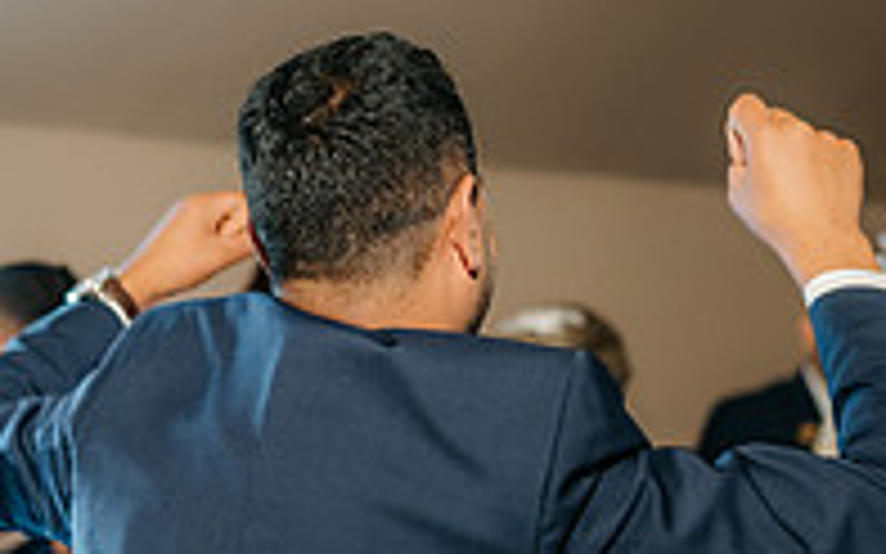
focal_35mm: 105
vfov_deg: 12.4
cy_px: 502
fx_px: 2535
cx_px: 184
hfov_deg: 19.6
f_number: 1.8
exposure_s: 1/200
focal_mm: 35
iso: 640
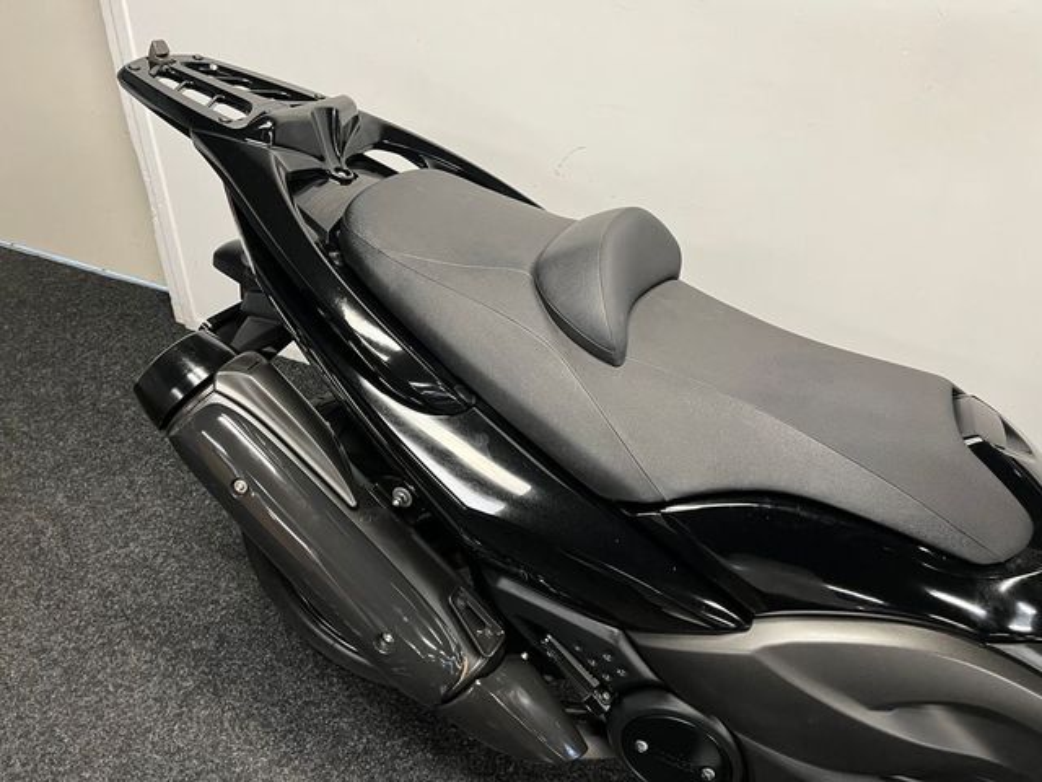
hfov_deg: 67.3
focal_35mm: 26
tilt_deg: -37.0
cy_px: 391
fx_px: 783
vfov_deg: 53.1
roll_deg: -3.5
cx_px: 521
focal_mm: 5.1
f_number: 1.6
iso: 160
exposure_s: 1/50
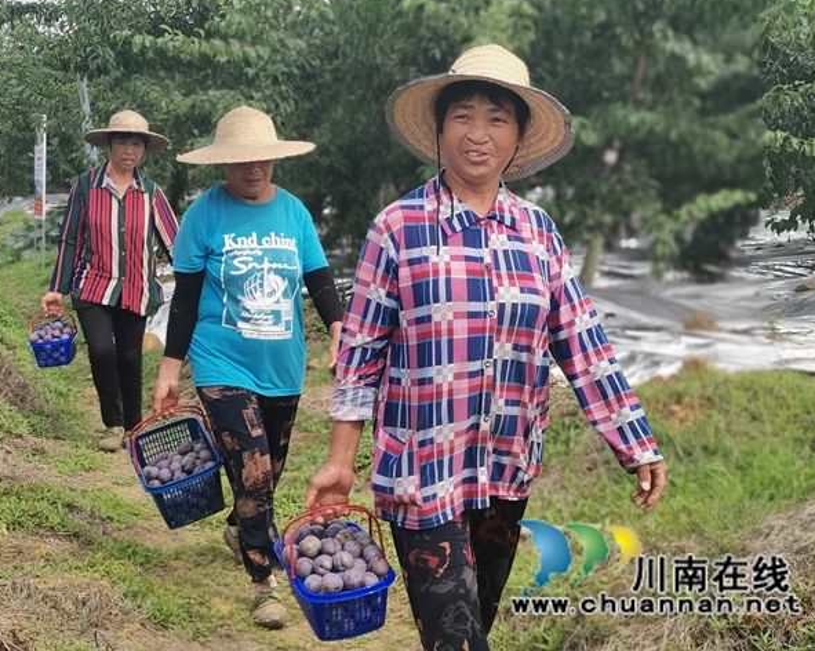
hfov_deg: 34.2
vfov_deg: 27.6
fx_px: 1326
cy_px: 321
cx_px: 388
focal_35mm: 55
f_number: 2.4
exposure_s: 1/643
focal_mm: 4.75
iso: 50
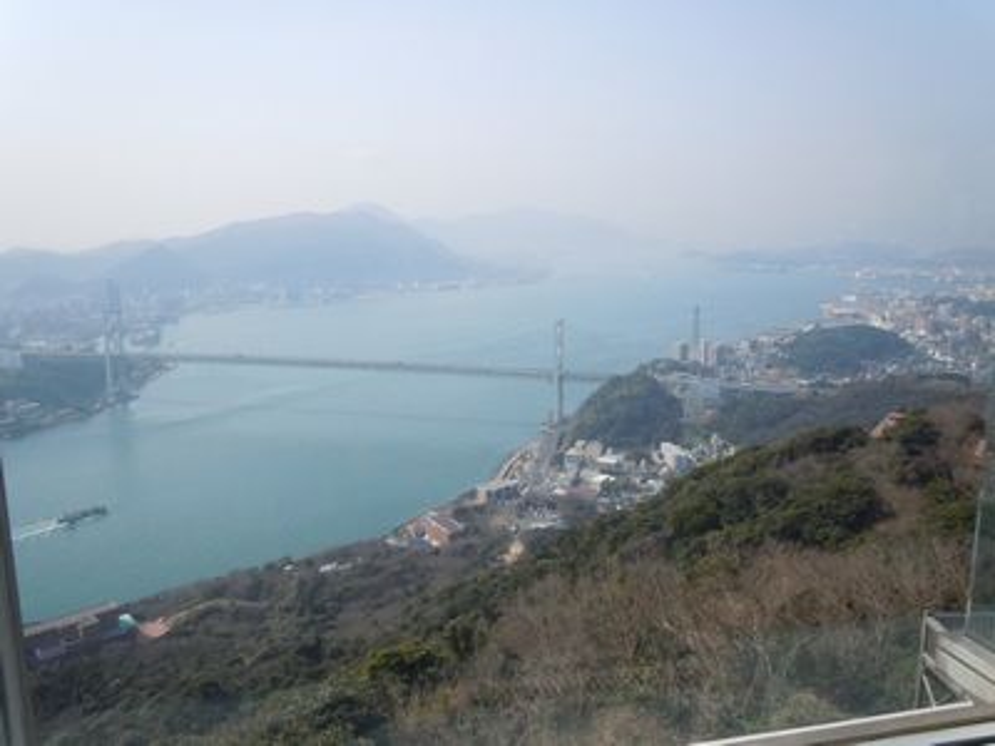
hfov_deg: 63.4
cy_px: 373
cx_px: 498
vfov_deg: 49.7
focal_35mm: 28
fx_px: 805
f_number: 7.4
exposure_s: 1/640
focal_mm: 5
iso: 400
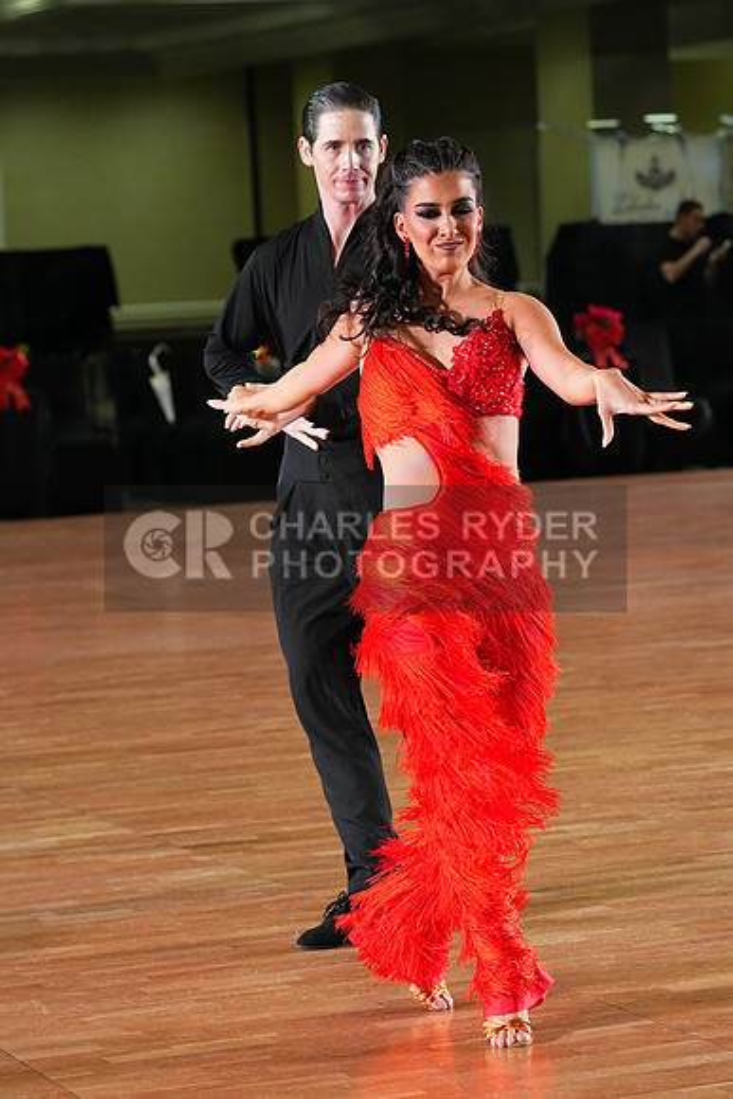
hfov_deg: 10.9
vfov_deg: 16.3
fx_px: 3846
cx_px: 366
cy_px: 550
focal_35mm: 126
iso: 8000
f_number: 5.6
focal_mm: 126
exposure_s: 1/400
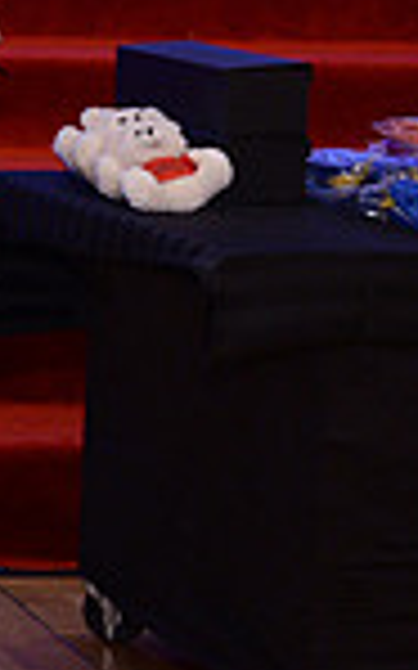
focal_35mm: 151
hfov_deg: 7.6
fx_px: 2755
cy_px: 29
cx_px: -840
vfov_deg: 13.7
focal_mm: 38
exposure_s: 1/250
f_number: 4
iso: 1600
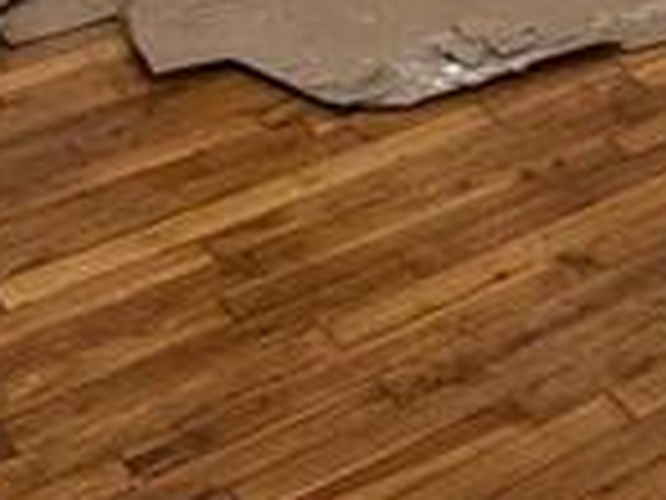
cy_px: -302
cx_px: 513
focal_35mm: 97
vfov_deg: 14.1
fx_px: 1866
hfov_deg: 20.1
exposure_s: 1/120
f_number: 2.2
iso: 250
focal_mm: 2.22
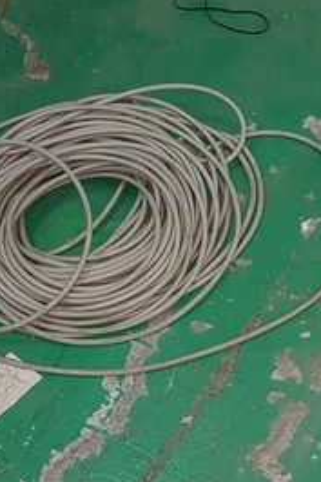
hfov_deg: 21.6
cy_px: 373
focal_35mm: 61
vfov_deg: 32.2
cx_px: 303
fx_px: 817
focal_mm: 4.2
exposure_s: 1/25
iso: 100
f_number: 1.7
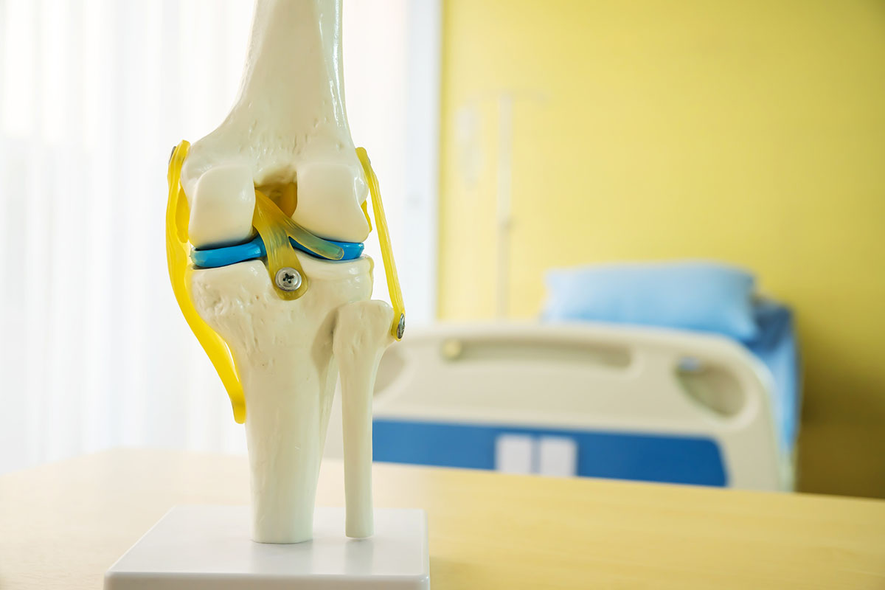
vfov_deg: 30.8
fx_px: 1069
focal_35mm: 44
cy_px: 295
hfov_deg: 45.0
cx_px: 442
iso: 200
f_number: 4
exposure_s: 1/200
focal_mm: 29
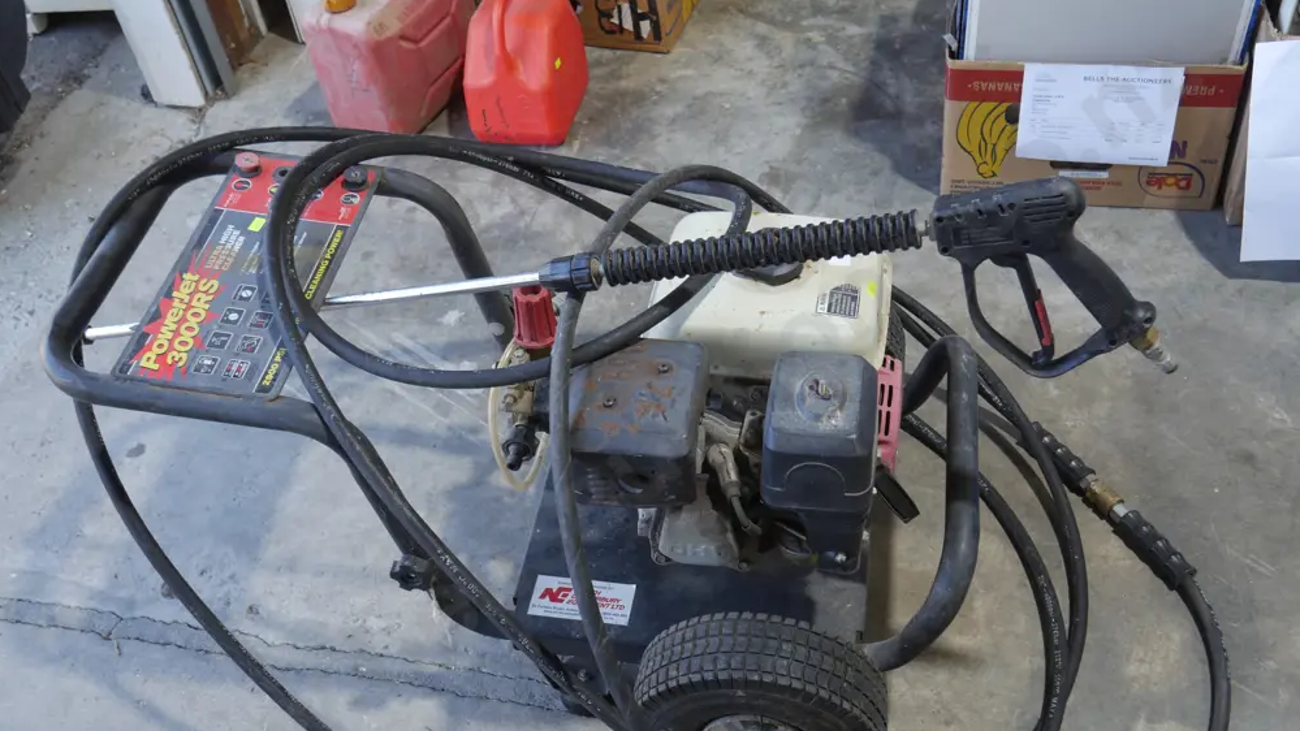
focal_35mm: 38
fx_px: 1310
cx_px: 653
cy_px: 459
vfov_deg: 31.1
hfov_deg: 52.8
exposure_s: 1/60
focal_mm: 17
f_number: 4
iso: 250
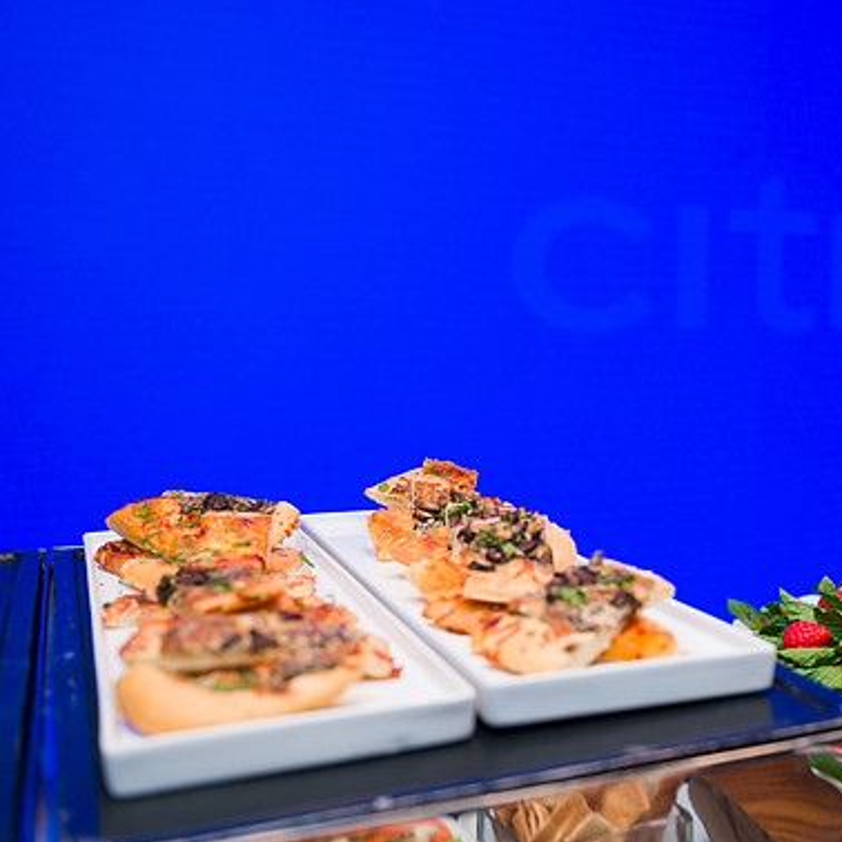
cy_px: 423
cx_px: 575
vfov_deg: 40.0
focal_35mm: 42
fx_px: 1156
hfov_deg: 39.5
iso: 400
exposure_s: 1/160
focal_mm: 31
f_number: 3.2
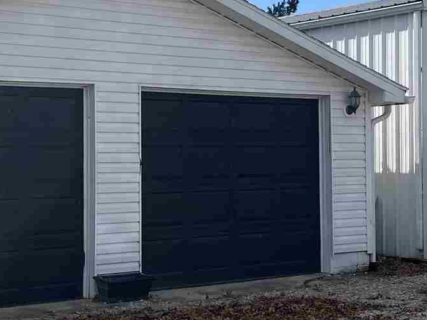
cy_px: 153
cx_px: 183
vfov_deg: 18.4
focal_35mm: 80
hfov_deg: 24.4
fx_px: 986
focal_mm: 4.25
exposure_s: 1/3497
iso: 32
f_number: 1.8
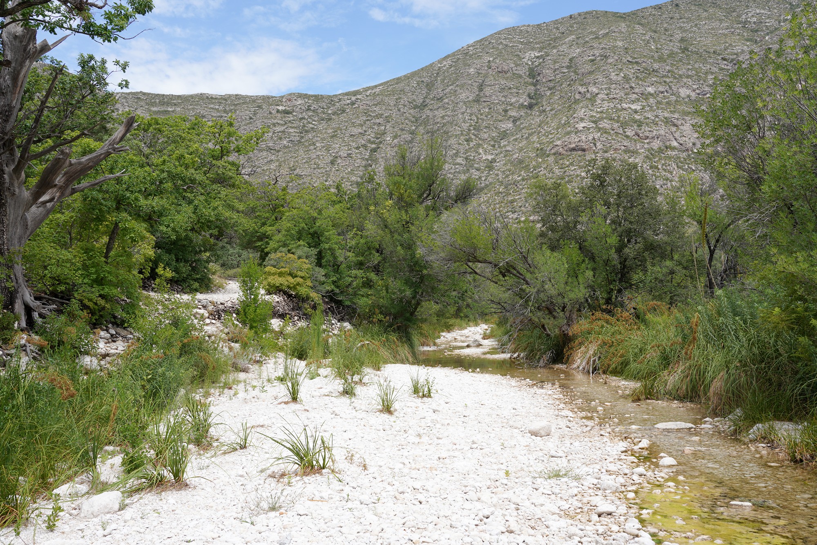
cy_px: 272
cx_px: 408
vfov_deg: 38.9
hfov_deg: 55.8
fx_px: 772
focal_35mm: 34
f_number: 11
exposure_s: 1/100
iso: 100
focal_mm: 34
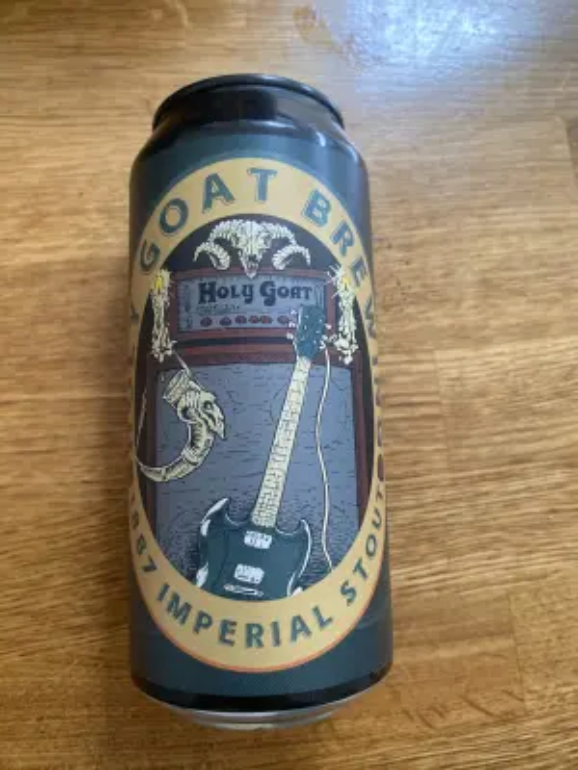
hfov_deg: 54.9
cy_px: 385
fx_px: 557
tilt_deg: -81.3
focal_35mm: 25
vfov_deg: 69.4
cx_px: 289
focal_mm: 4.25
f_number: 1.8
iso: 125
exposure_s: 1/106
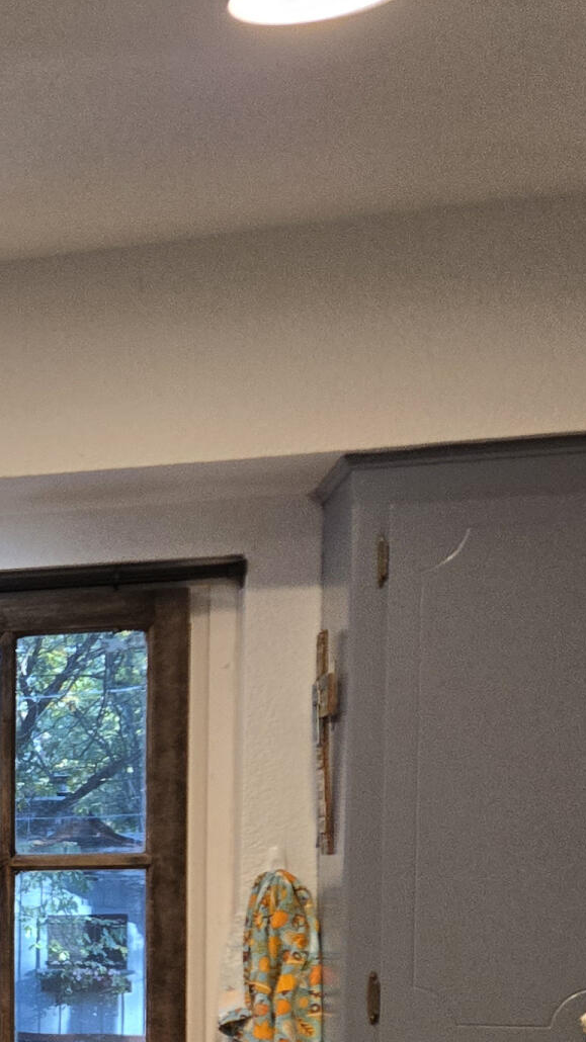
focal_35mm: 73
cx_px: -741
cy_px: 990
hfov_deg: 13.2
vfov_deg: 27.6
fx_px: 2018
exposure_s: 1/120
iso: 160
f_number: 1.8
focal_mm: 5.4
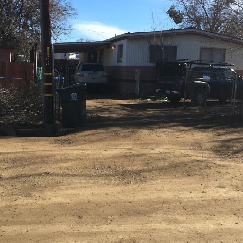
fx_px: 381
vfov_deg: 35.3
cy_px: 104
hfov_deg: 35.4
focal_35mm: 48
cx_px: 117
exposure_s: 1/1326
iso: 25
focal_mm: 4.15
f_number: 2.2
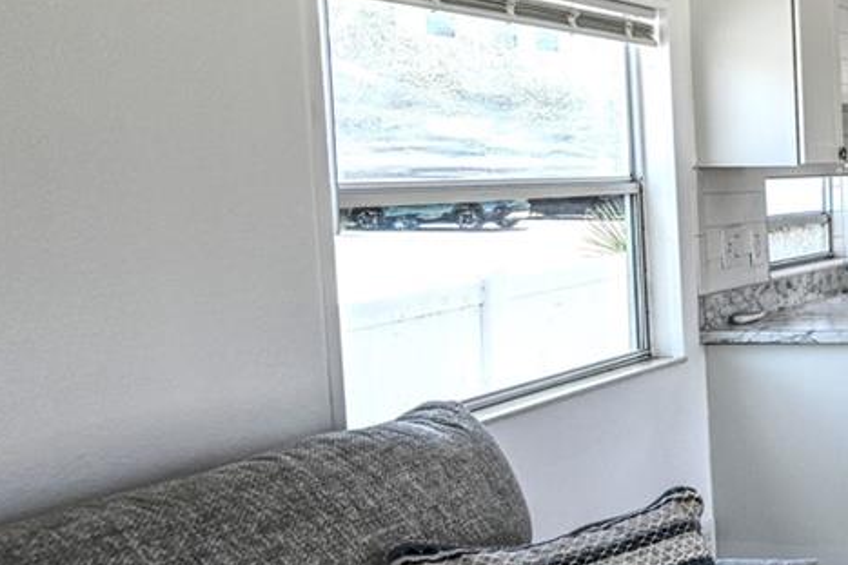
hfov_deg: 27.2
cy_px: 225
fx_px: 1130
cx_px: 1298
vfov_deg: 28.0
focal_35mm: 48
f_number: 6.3
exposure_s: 1/160
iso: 200
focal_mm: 14
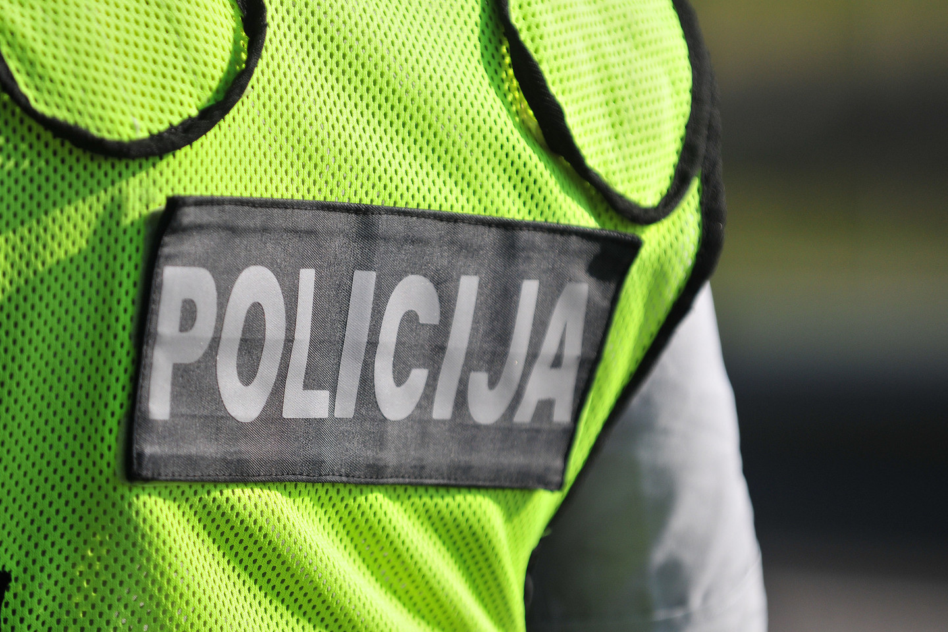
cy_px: 316
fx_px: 7899
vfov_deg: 4.6
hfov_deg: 6.9
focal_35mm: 300
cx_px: 474
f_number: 2.8
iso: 200
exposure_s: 1/5000
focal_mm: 200
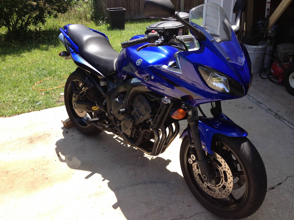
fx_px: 297
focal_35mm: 35
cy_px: 110
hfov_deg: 52.6
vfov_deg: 40.7
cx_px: 147
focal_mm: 4.28
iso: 50
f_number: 2.4
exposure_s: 1/627
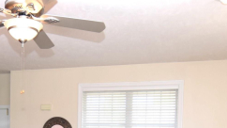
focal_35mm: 54
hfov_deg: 37.9
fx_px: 323
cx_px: 60
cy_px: 145
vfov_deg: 21.1
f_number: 5
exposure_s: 1/200
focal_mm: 11
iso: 450
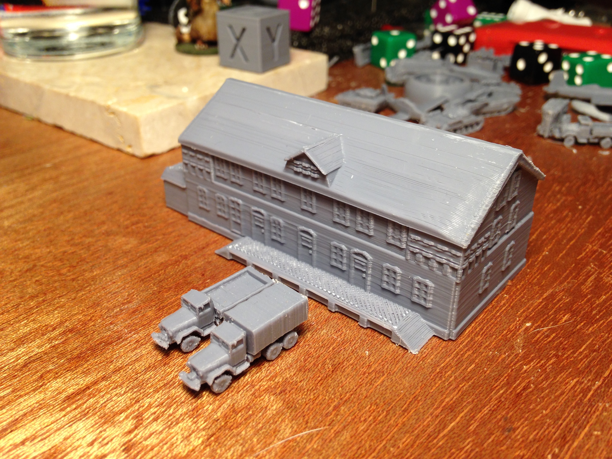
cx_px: 306
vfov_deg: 42.9
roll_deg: +1.0
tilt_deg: -30.1
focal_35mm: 33
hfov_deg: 55.4
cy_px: 230
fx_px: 583
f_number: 2.4
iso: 50
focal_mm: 4.12
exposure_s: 1/40
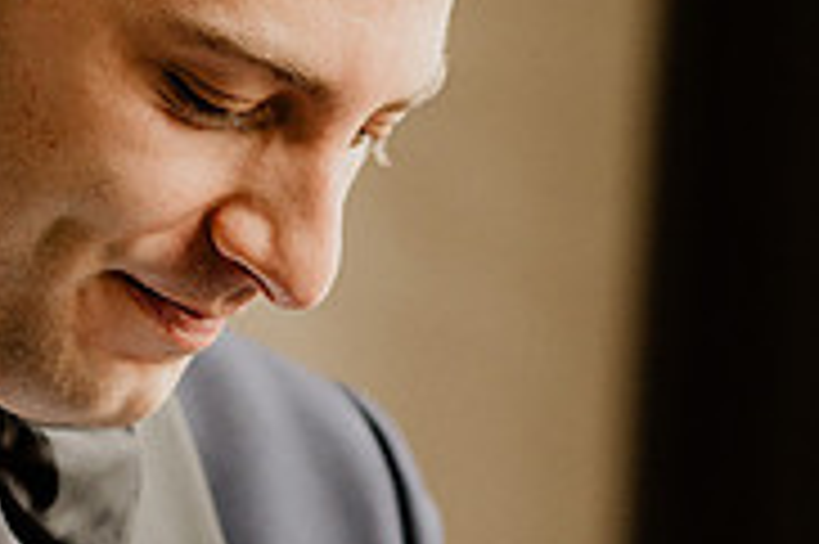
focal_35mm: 334
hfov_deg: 6.2
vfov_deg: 4.1
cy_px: 351
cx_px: 243
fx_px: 7591
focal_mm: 105
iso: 800
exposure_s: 1/400
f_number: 2.5
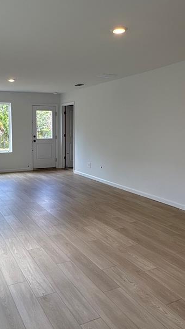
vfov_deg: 64.3
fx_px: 262
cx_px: 58
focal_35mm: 30
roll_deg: -1.5
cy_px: 155
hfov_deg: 38.4
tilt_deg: -7.2
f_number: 2.2
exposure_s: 1/121
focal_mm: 2.22
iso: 40
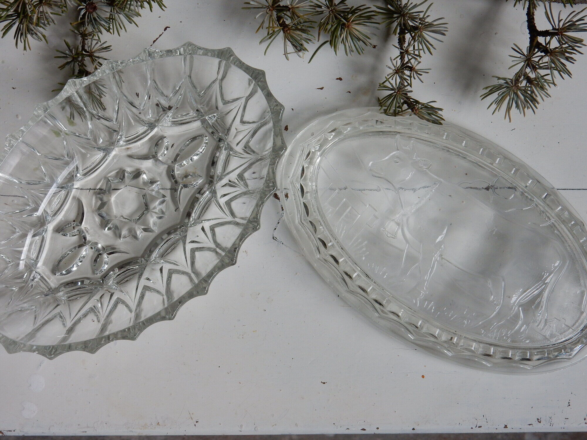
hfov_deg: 32.2
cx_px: 294
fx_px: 1017
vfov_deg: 24.4
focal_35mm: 60
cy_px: 220
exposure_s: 1/30
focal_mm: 10.7
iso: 160
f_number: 4.5
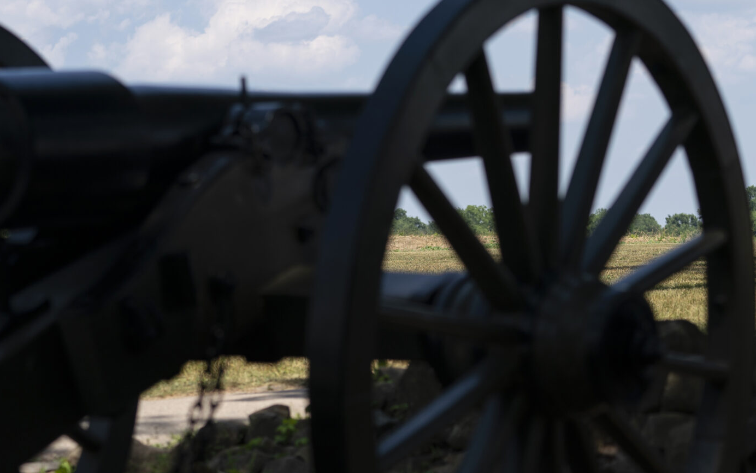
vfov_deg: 9.9
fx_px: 2720
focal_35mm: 132
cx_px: 535
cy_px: 352
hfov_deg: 15.8
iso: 100
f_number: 3.5
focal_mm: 70
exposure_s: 1/1250
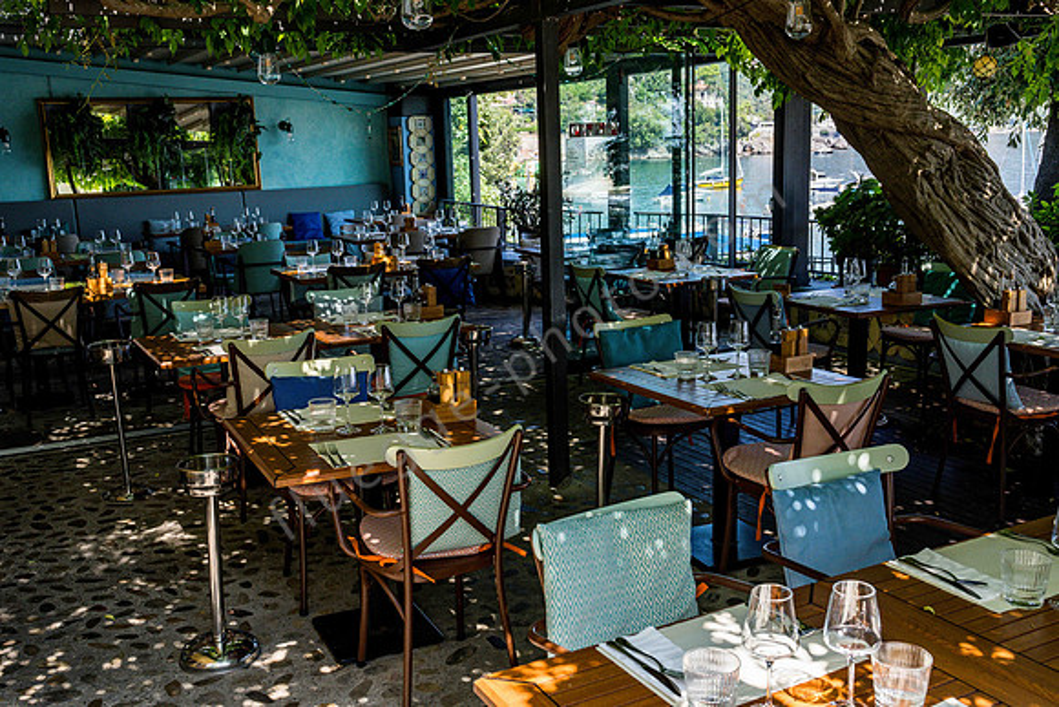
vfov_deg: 37.9
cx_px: 530
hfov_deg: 54.4
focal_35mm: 35
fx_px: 1030
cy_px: 354
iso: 640
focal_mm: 35
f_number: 8
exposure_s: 1/320
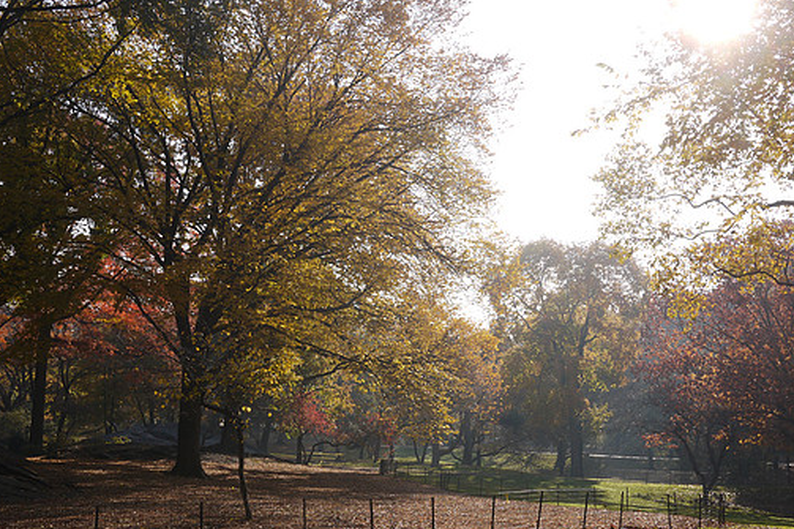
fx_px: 1058
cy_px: 334
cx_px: 398
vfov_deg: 27.9
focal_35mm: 48
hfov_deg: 41.1
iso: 100
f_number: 9
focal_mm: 20
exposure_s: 1/125
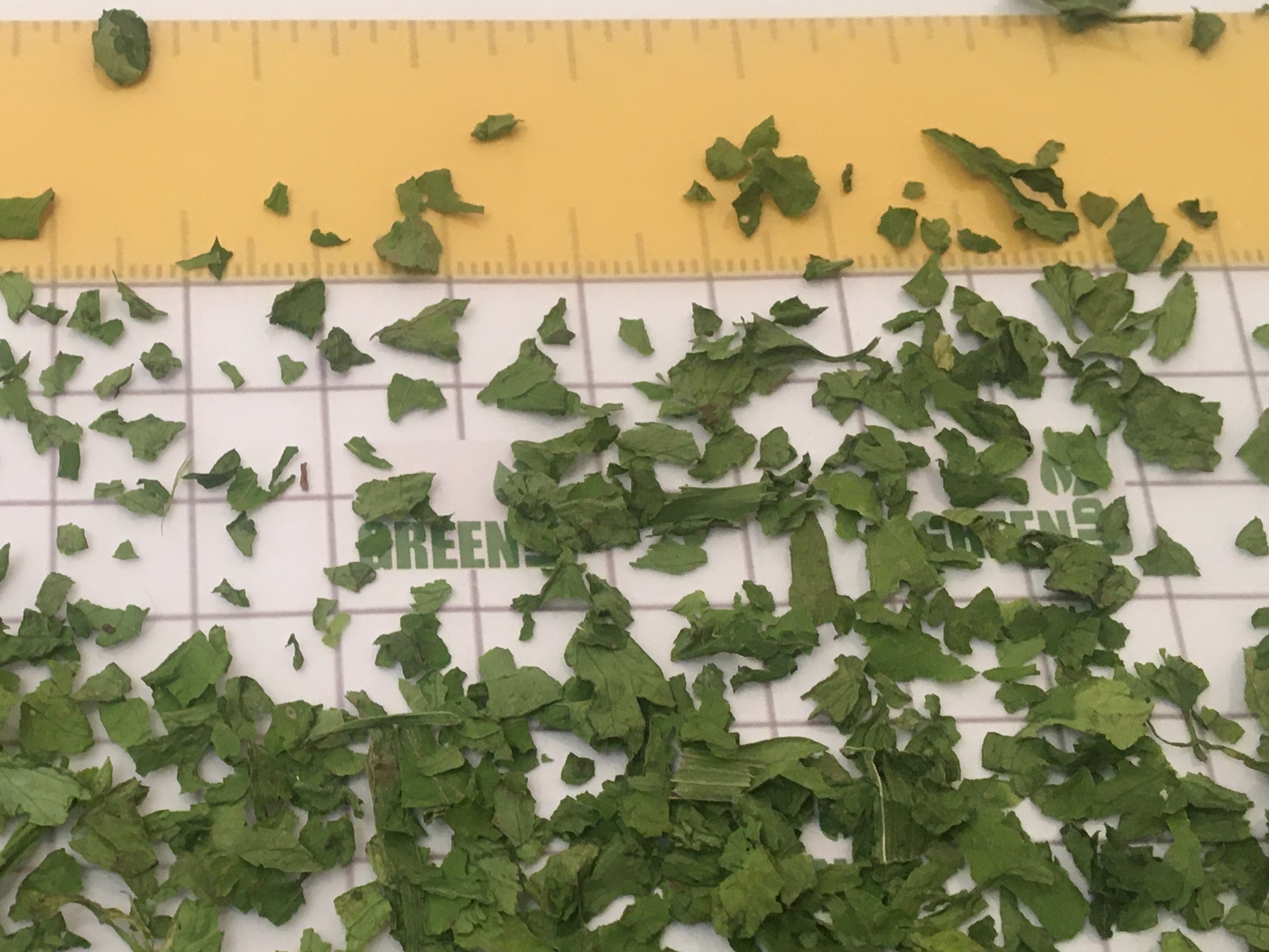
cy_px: 618
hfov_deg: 31.4
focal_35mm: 60
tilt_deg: -63.0
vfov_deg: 24.3
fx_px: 2200
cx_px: 268
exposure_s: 1/33
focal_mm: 4.15
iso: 100
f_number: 2.2
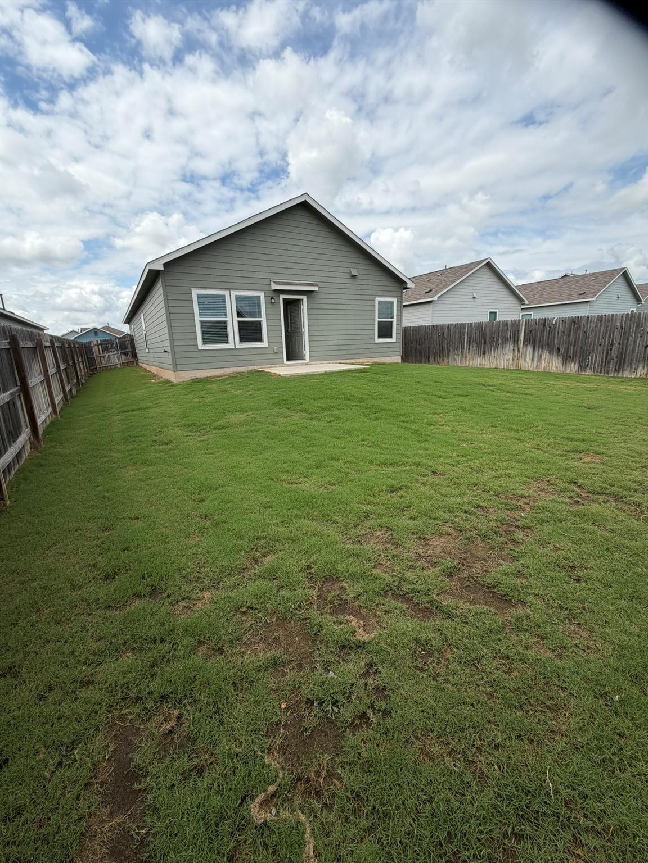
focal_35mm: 14
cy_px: 432
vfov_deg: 102.1
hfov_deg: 85.7
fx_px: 349
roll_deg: +2.7
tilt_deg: -13.0
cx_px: 324
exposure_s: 1/876
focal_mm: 2.22
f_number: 2.2
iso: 20
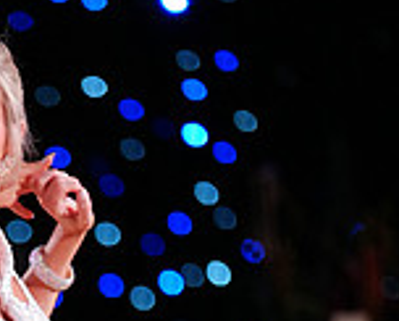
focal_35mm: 612
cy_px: 576
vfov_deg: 2.5
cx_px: -80
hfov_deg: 3.2
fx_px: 7236
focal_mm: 171
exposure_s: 1/500
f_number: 2.8
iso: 2000
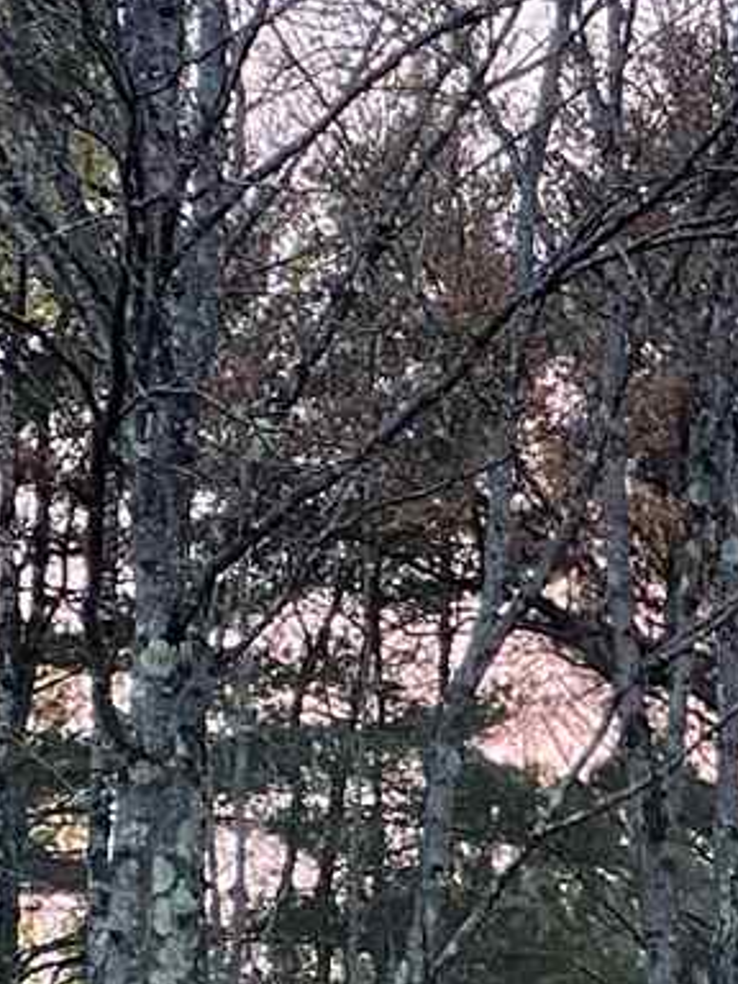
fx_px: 4434
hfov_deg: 9.0
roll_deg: +0.2
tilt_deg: +1.2
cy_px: 1607
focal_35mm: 156
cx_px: 1448
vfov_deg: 11.9
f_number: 1.8
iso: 250
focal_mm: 4.25
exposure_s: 1/60
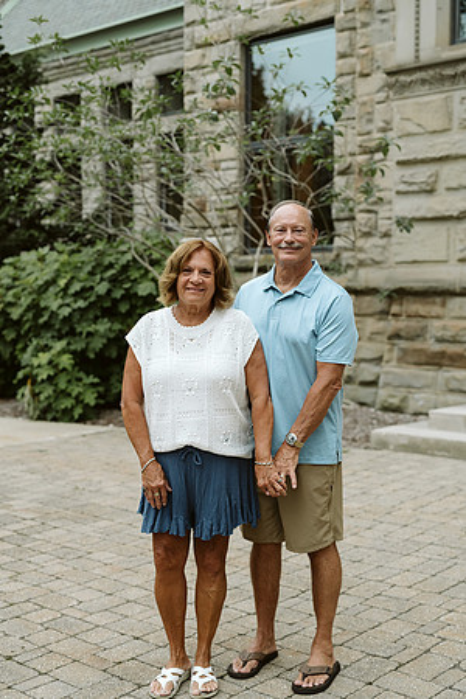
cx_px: 233
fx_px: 971
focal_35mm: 50
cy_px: 350
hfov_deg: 27.0
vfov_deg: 39.6
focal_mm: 50
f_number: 2.8
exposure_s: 1/320
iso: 640
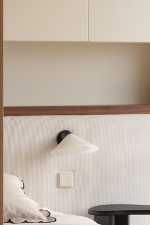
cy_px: 79
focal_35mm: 163
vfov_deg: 12.6
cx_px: 116
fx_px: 1020
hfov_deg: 8.4
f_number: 13
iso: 320
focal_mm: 52
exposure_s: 1/8
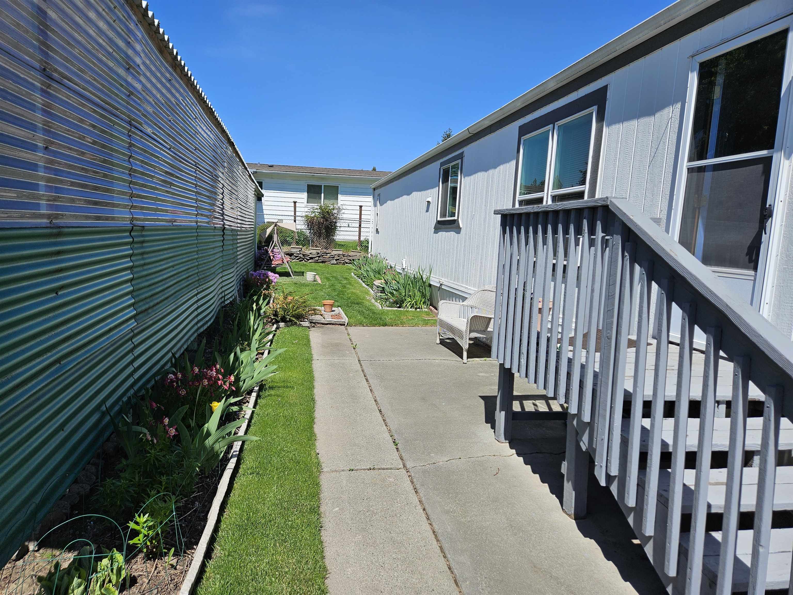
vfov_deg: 58.9
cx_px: 396
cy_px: 298
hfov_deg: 73.9
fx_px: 527
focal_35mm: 23
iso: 25
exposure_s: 1/1957
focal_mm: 5.4
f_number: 1.8
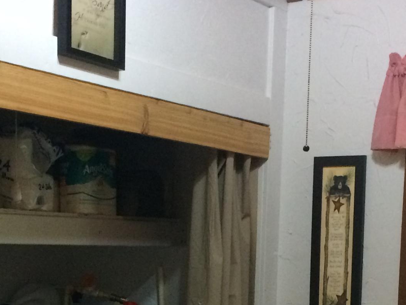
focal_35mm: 83
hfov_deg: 23.5
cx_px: 227
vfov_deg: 17.0
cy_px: 360
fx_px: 973
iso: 250
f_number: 2.2
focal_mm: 4.15
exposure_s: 1/30
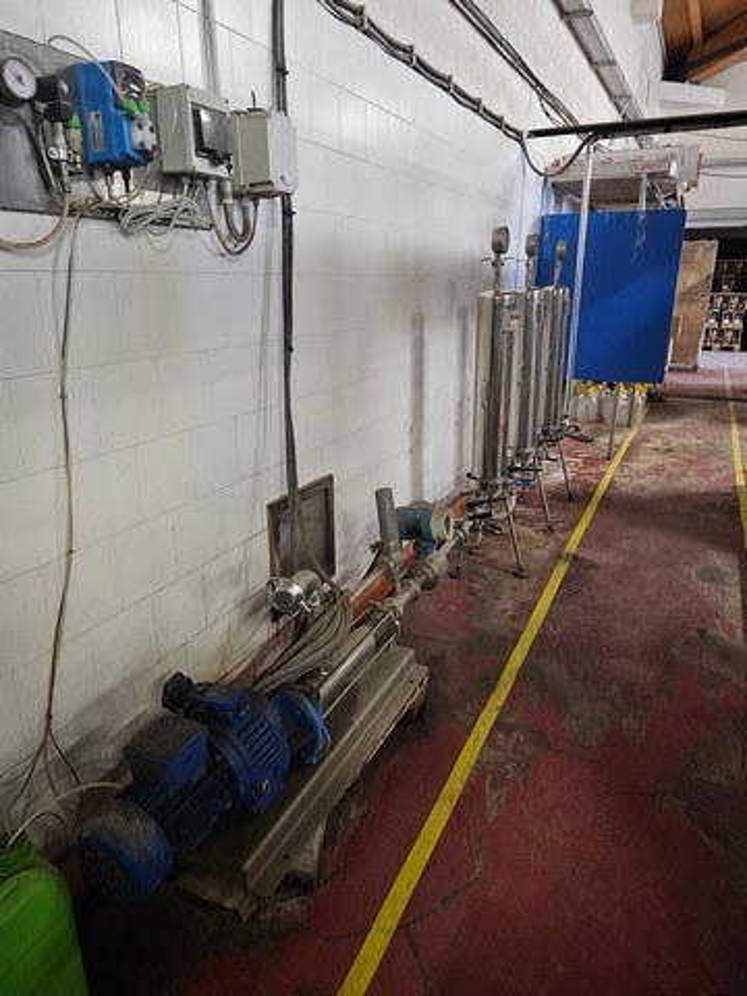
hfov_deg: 58.9
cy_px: 498
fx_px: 662
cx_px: 374
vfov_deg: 73.9
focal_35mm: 23
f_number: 1.7
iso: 640
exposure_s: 1/25
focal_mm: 6.3
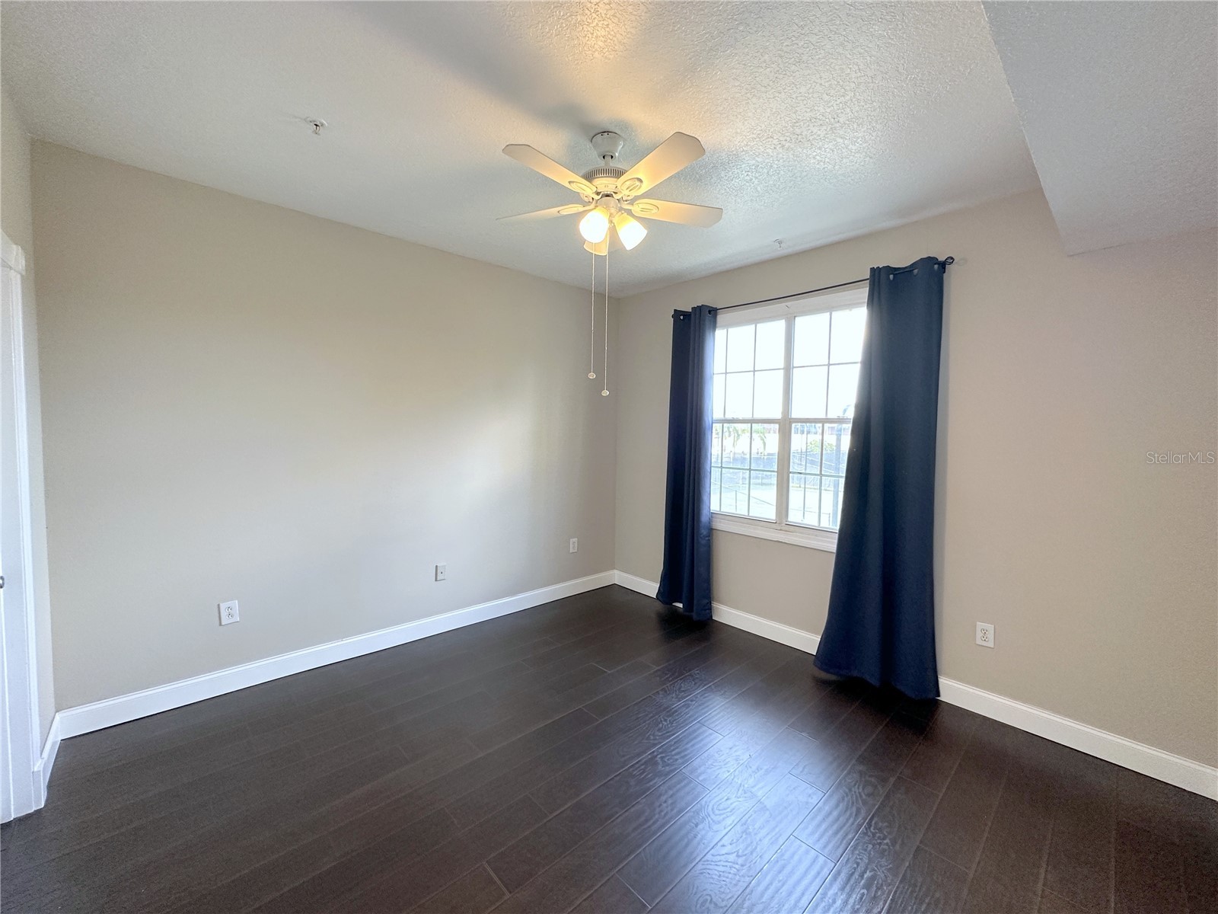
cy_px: 457
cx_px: 609
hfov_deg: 102.1
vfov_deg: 85.7
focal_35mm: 14
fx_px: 493
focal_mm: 2.22
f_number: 2.2
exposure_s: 1/99
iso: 160
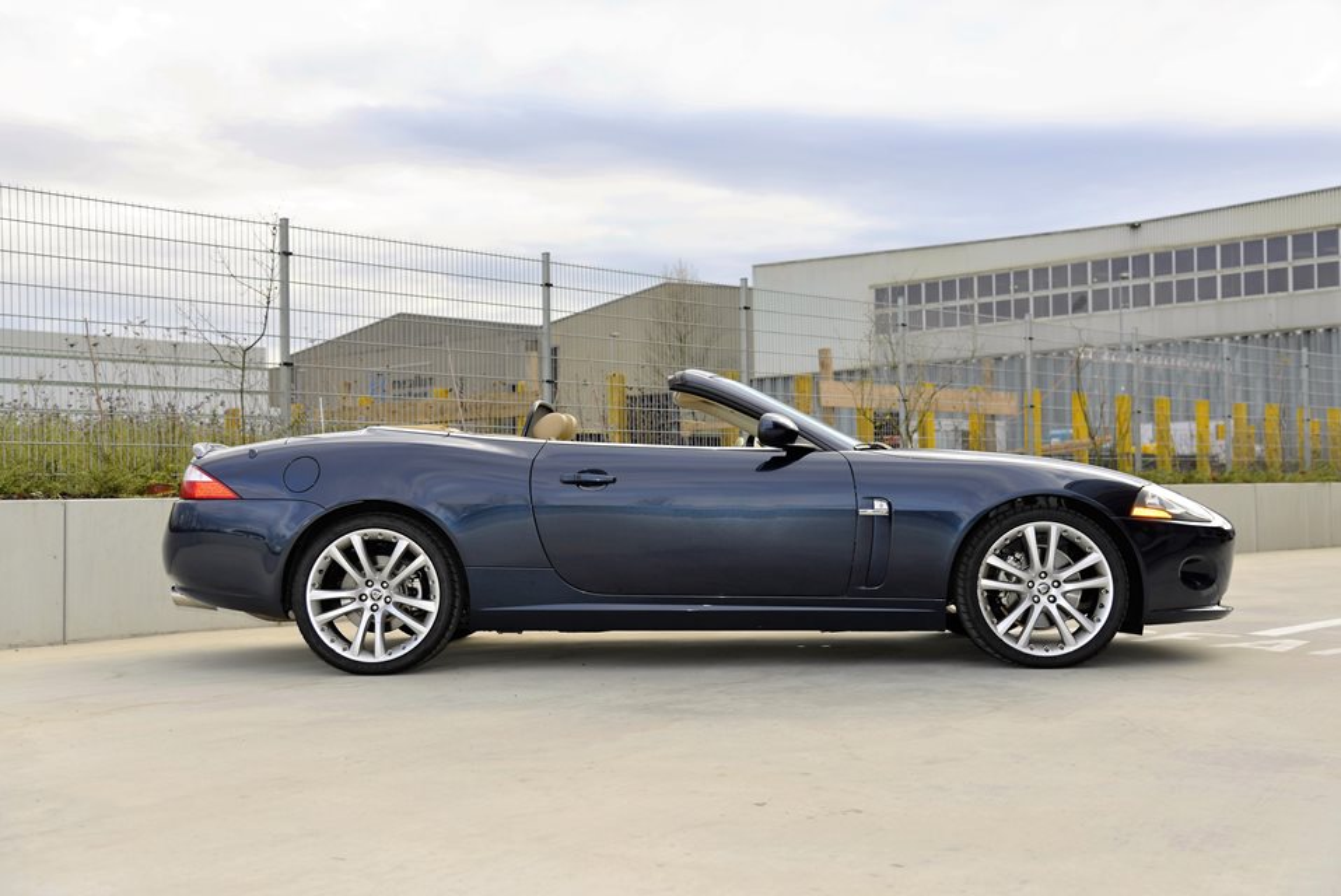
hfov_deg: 48.4
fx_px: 1491
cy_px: 448
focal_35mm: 40
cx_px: 670
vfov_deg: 33.4
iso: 100
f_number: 4
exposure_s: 1/200
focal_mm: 40
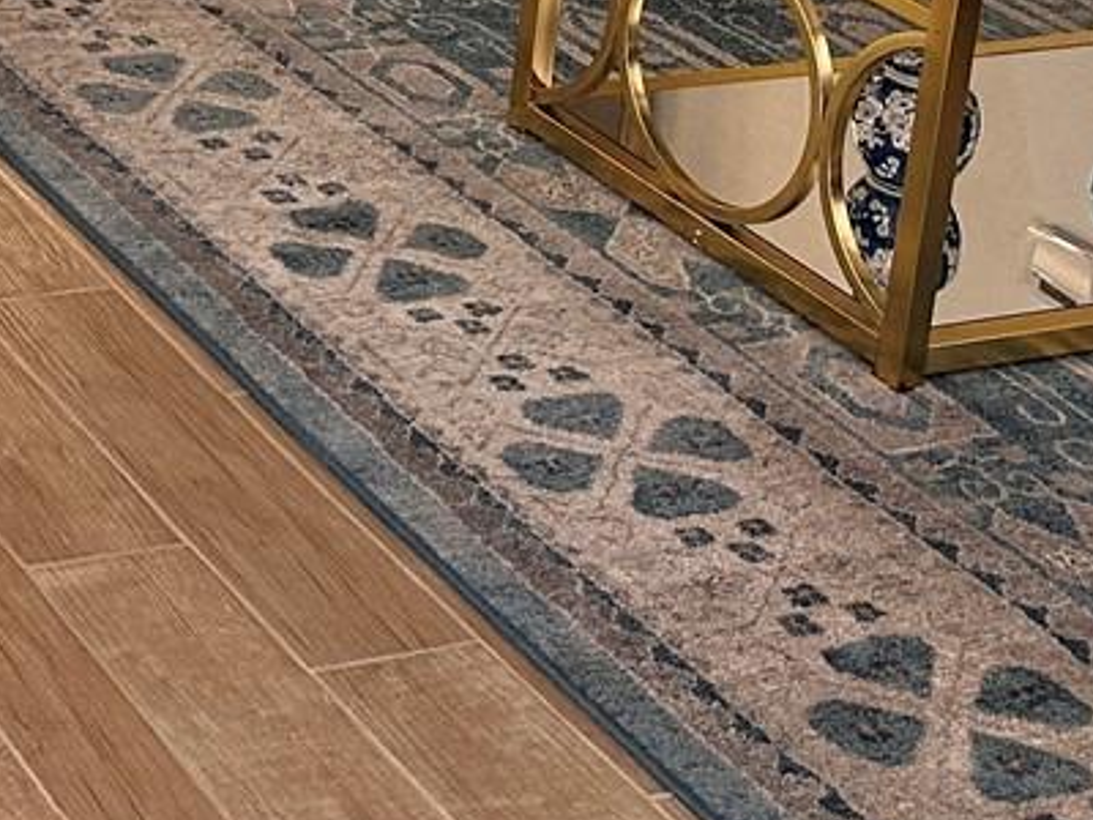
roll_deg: -2.4
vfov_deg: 14.2
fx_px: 3031
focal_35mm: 96
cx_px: -415
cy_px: -478
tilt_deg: -13.1
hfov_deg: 18.7
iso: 125
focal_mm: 6.86
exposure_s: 1/120
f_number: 1.78
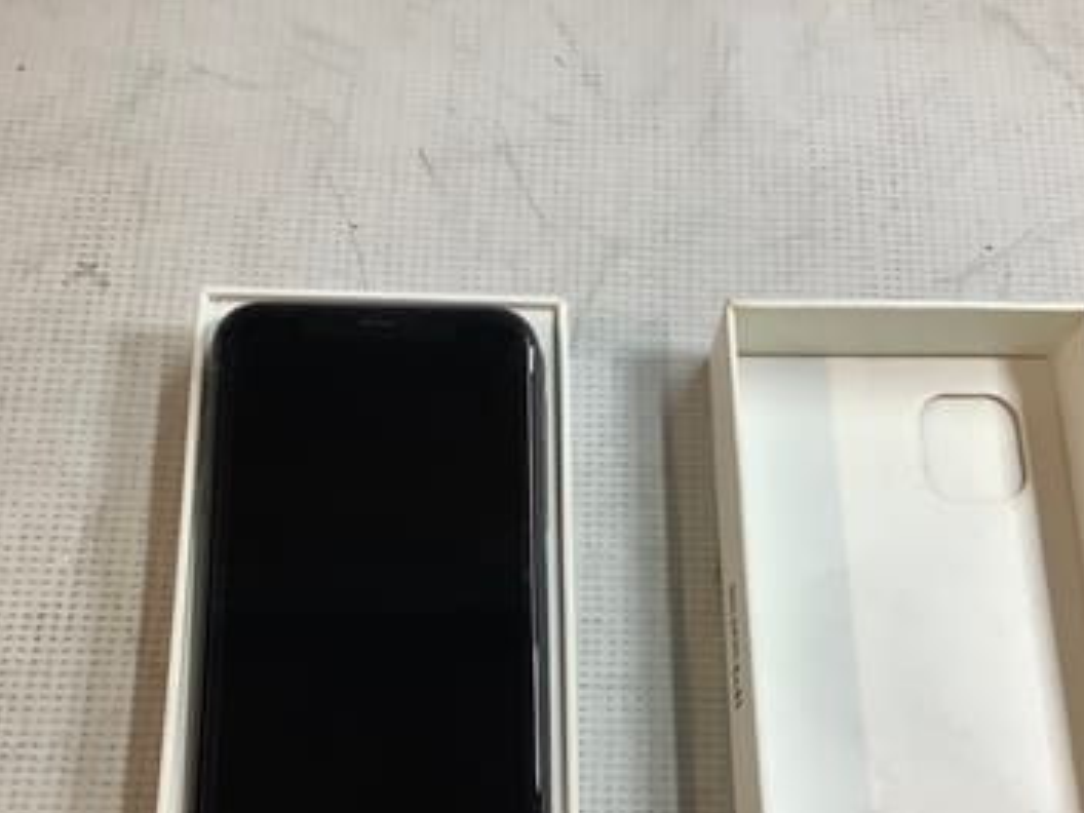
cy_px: 574
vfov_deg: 32.5
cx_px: 610
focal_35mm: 44
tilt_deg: -70.7
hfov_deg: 42.9
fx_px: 1378
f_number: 2.4
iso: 100
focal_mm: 3.3
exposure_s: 1/50
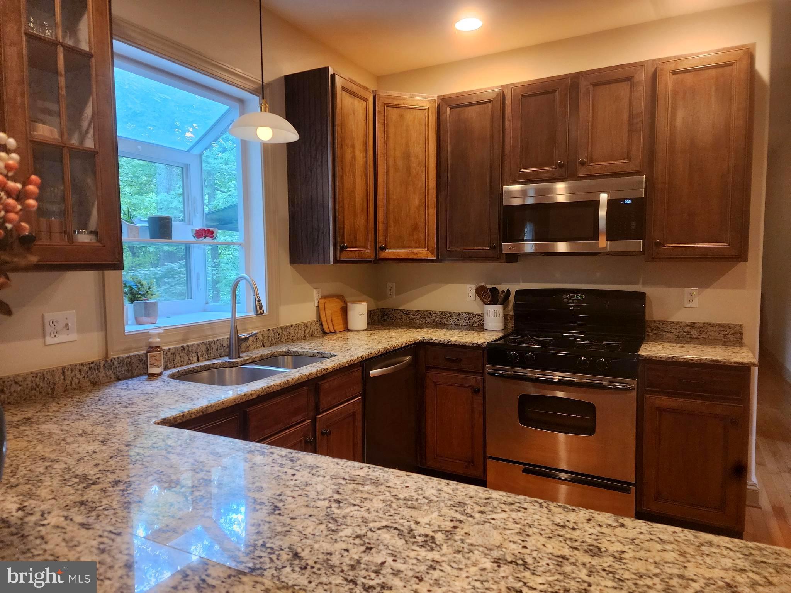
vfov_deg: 58.9
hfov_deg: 73.9
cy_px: 296
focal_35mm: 23
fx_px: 526
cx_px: 396
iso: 500
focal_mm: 6.4
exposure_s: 1/120
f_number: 1.8
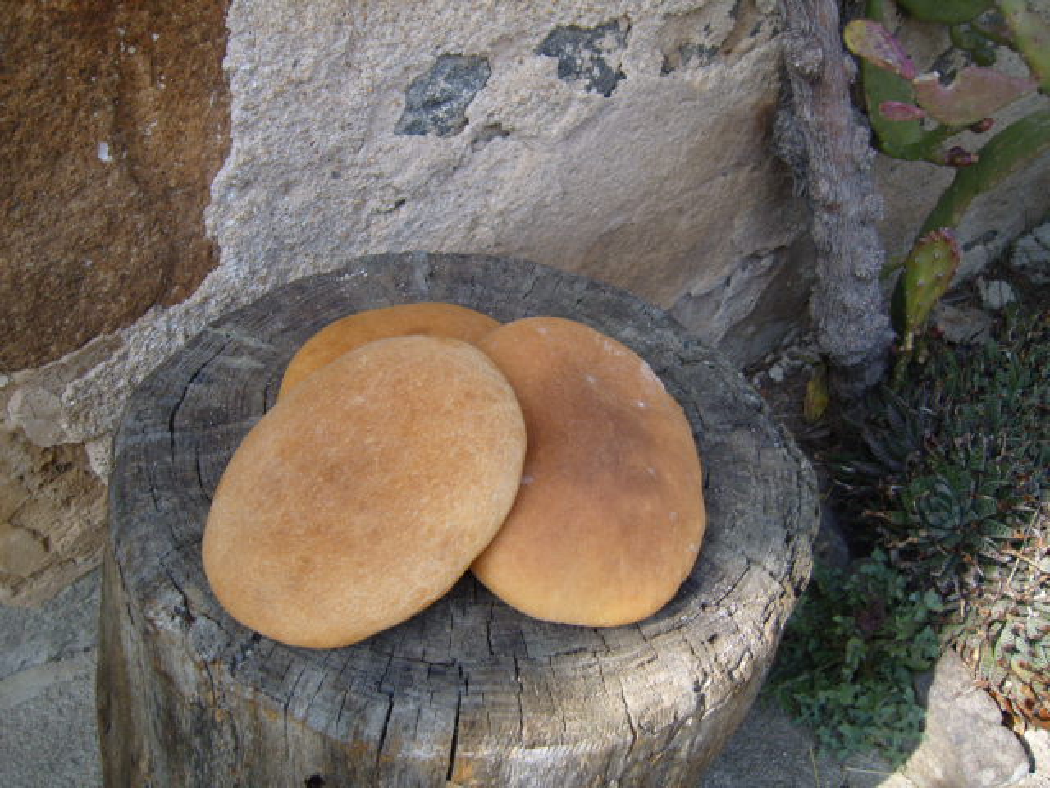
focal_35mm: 35
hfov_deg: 52.6
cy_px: 394
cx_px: 525
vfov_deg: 40.7
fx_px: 1062
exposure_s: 1/90
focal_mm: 7.4
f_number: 7.1
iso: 80
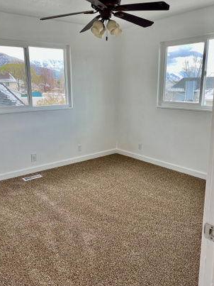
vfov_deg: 58.4
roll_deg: +1.2
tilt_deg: -11.7
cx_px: 107
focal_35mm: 31
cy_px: 143
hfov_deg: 45.4
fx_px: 256
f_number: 1.5
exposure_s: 1/218
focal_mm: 5.7
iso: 40
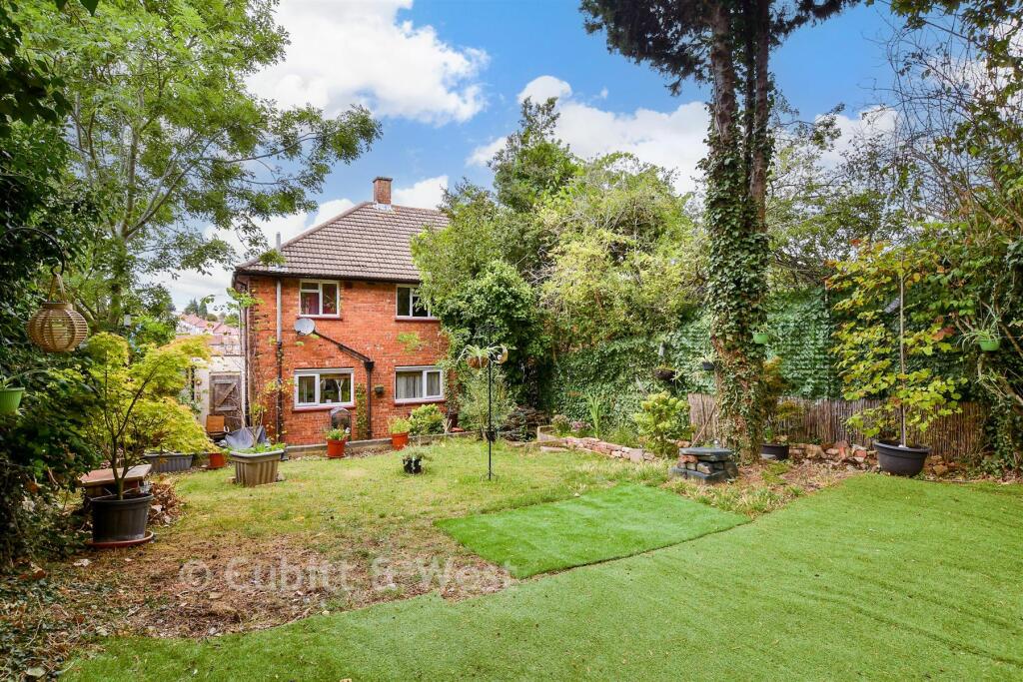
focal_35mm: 18
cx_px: 512
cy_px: 341
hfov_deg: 90.0
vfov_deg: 67.4
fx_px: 512
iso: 160
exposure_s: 1/125
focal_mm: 12
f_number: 8
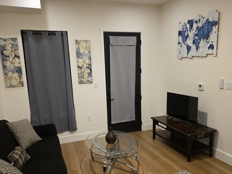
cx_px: 115
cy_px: 101
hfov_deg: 63.4
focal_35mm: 28
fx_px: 188
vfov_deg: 49.6
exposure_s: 1/120
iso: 1000
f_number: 1.7
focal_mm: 6.25
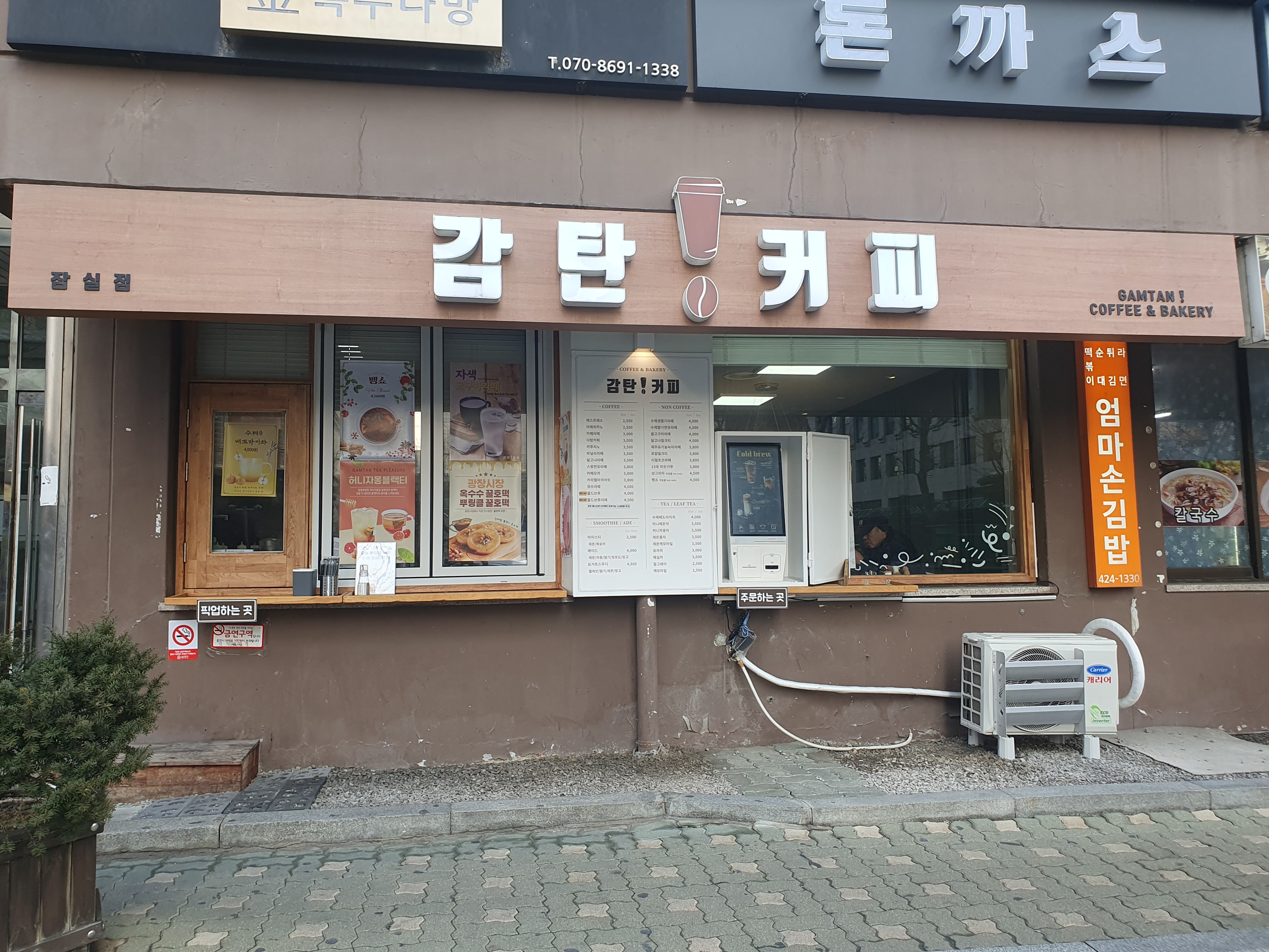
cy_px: 476
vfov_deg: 53.1
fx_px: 953
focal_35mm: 26
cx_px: 634
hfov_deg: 67.3
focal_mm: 4.32
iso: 50
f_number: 2.4
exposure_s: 1/135
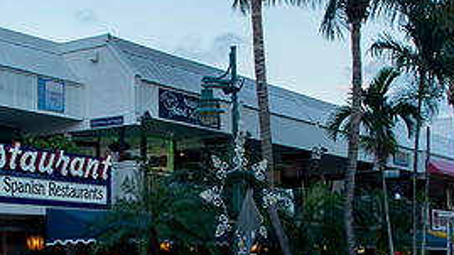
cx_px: 140
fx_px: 963
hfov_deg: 26.3
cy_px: 195
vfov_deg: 15.0
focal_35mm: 80
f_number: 5
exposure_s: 1/125
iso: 400
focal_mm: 28
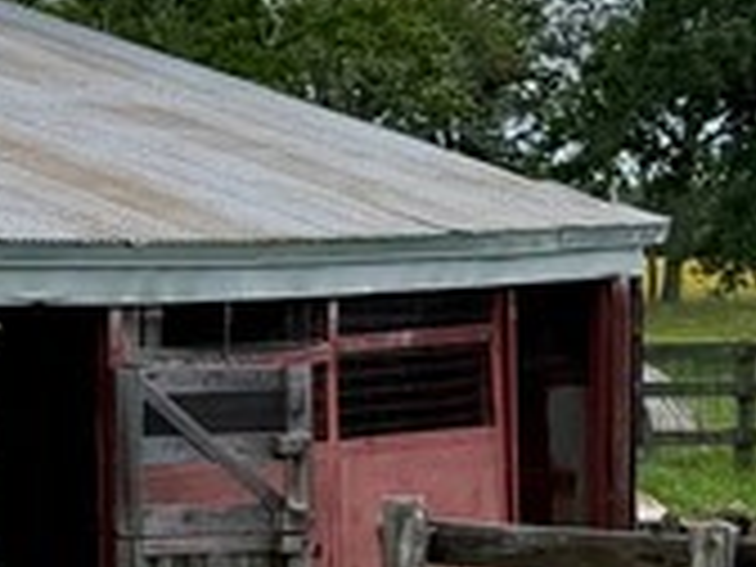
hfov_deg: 13.0
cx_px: -248
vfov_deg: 10.2
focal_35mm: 146
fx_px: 3189
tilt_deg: +0.1
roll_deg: +1.0
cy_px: 320
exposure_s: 1/6711
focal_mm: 6.76
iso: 80
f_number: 1.78
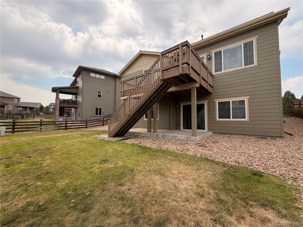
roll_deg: -0.4
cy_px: 114
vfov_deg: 85.7
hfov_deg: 102.1
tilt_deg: +4.2
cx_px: 152
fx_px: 123
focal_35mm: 14
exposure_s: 1/1033
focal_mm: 2.22
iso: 32
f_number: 2.2
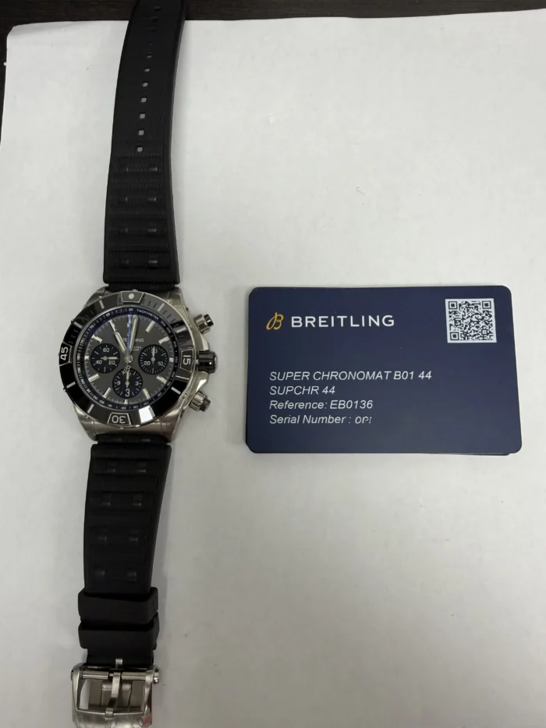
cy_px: 364
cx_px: 273
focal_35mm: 24
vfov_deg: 71.6
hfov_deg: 56.8
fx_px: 505
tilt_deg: -80.5
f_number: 2.2
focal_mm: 2.22
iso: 160
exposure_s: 1/120
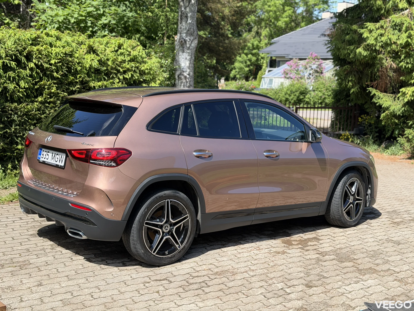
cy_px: 156
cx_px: 207
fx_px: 574
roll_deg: -1.9
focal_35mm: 48
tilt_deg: -7.3
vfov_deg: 30.3
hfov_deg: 39.7
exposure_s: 1/1608
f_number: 1.78
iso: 64
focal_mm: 6.76
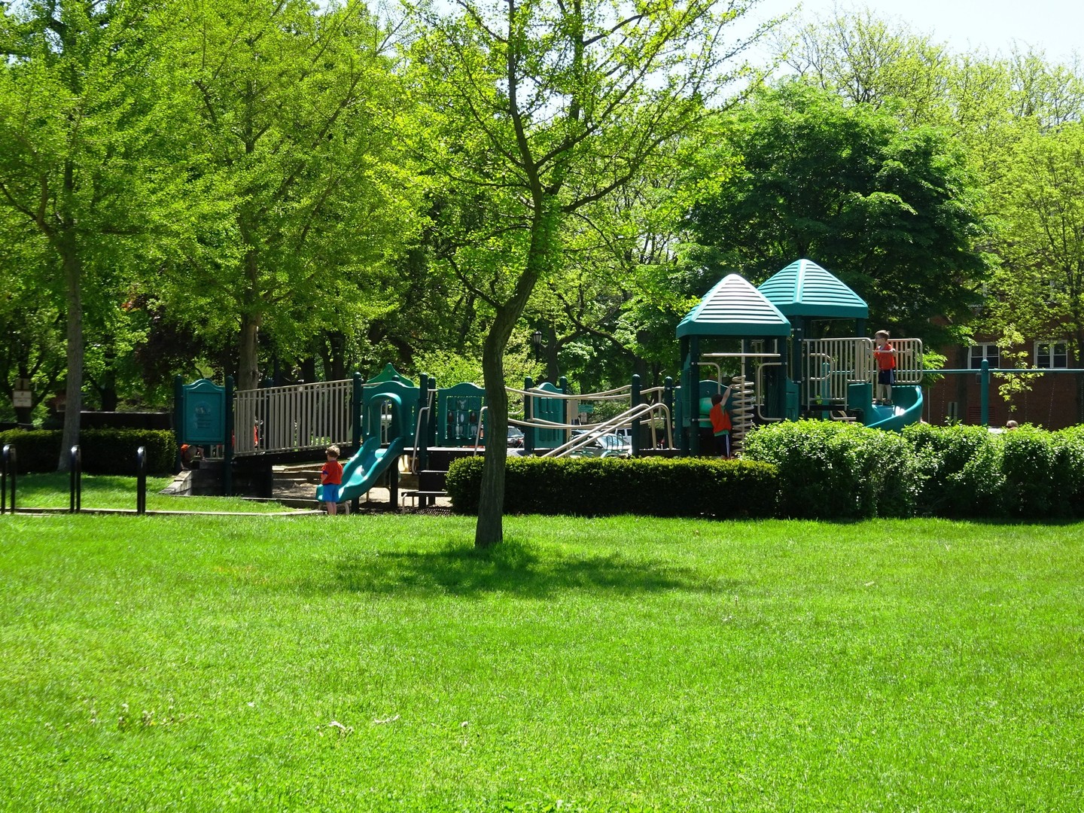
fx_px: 2286
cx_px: 542
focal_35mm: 73
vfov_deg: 20.2
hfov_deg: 26.7
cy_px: 406
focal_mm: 12.42
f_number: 5
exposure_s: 1/250
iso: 80
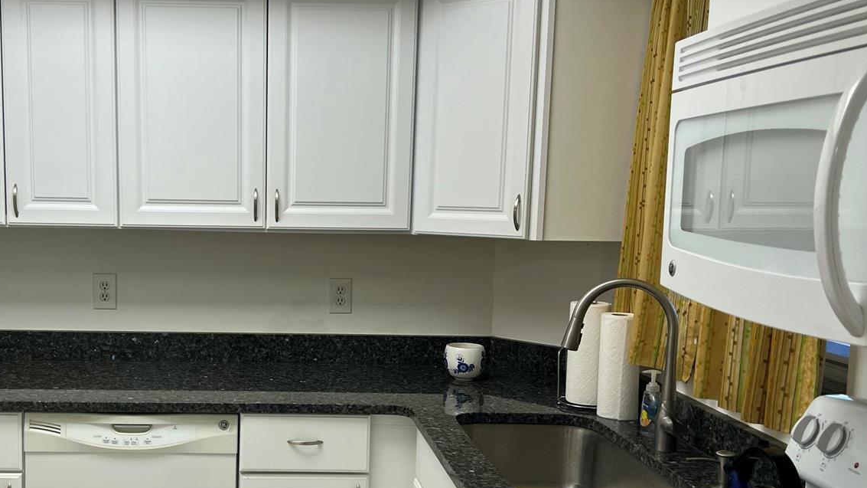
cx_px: 287
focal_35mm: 40
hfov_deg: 49.6
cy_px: 296
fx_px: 919
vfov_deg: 29.6
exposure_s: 1/120
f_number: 1.5
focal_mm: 5.7
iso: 50
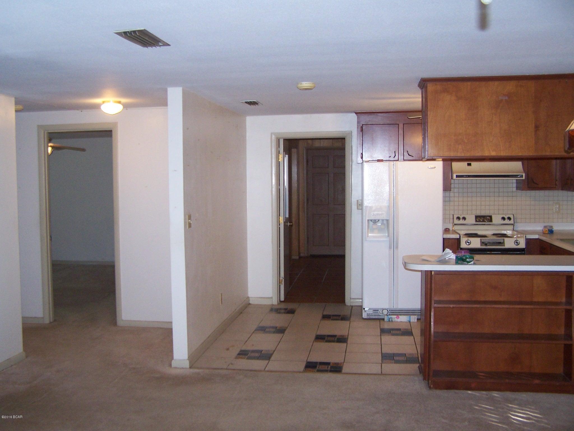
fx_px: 630
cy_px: 216
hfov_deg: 49.0
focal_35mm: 38
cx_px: 287
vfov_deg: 37.7
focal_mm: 6.3
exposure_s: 1/60
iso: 140
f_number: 2.8
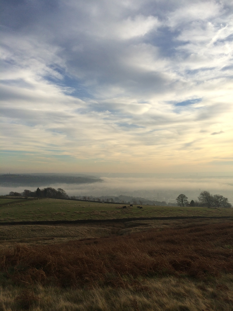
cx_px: 116
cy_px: 156
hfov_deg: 46.8
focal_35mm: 30
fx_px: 269
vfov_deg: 60.0
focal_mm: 4.12
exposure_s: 1/2415
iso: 32
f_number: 2.2
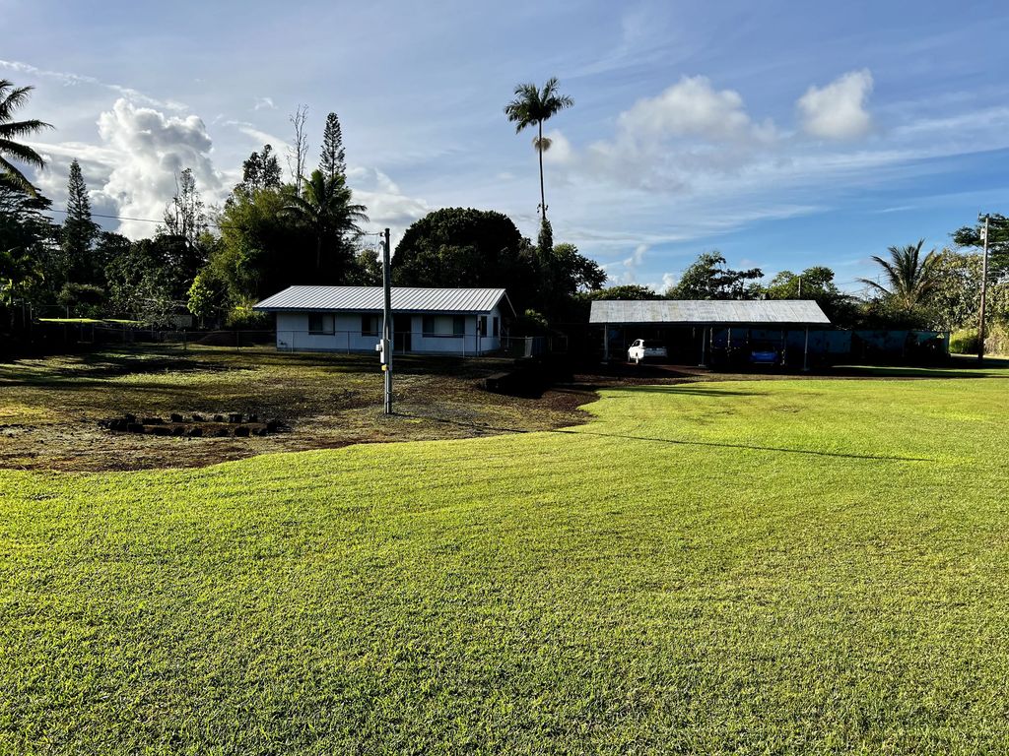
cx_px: 504
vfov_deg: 53.1
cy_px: 378
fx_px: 758
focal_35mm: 26
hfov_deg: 67.3
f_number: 1.5
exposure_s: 1/3831
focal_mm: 5.7
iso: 50
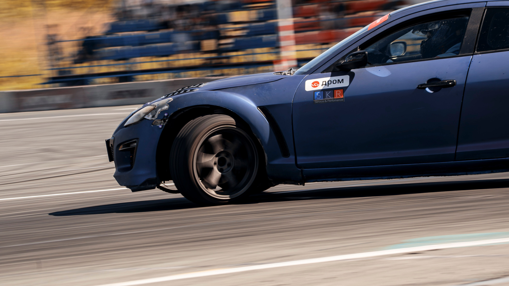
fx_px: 2969
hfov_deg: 9.8
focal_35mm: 220
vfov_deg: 5.5
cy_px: 143
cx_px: 254
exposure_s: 1/125
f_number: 13
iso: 100
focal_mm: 140
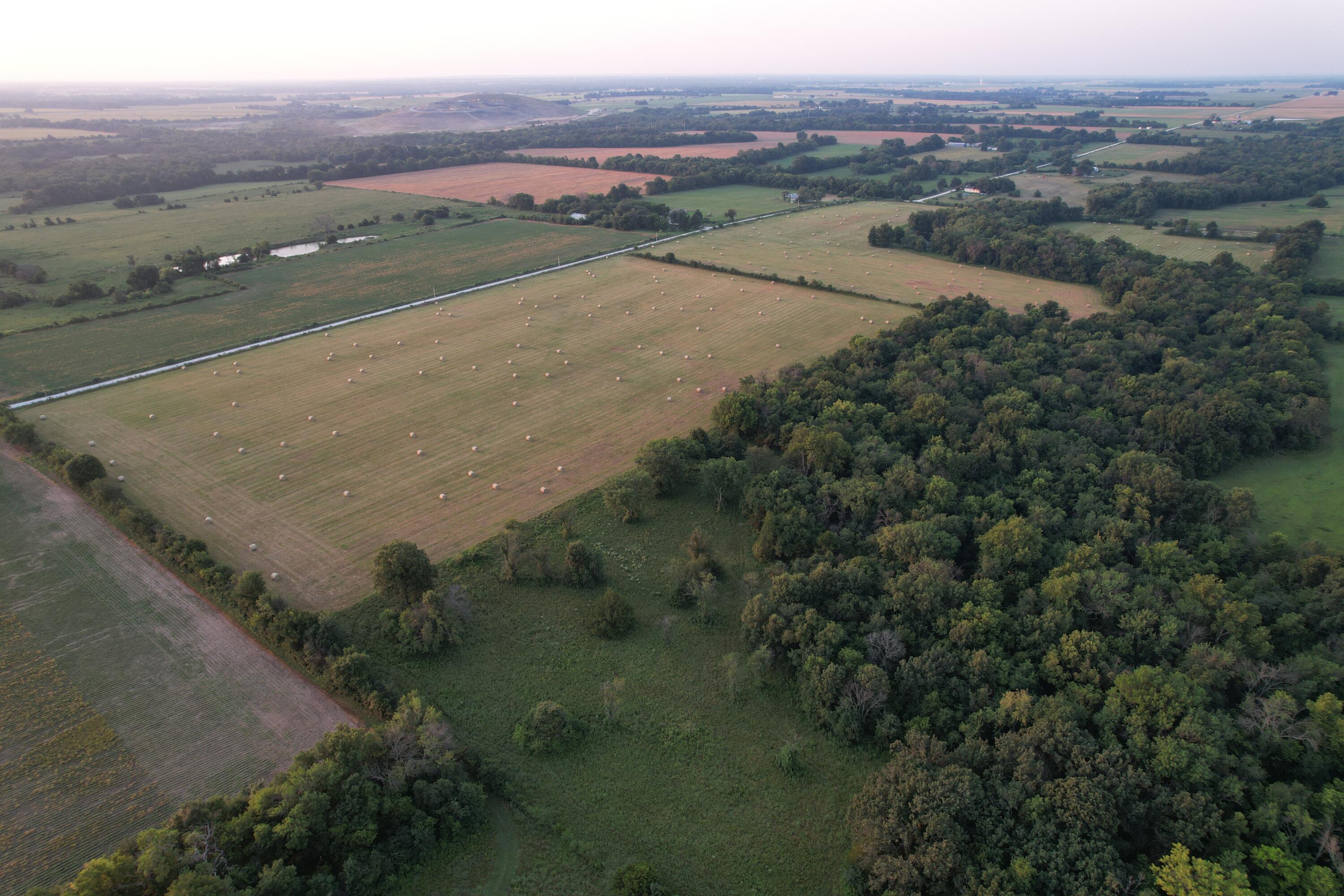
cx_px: 672
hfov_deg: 78.6
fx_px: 821
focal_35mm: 22
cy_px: 448
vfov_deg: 57.2
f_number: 2.8
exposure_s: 1/20
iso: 100
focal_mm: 8.38
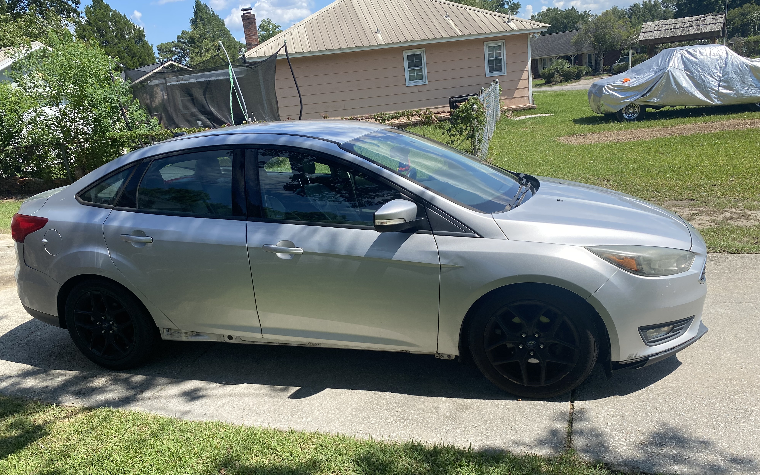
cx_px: 384
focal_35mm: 28
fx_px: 580
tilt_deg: -20.4
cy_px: 272
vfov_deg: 44.4
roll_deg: +6.1
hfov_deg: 66.5
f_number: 1.8
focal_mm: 4.25
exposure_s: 1/1927
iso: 32
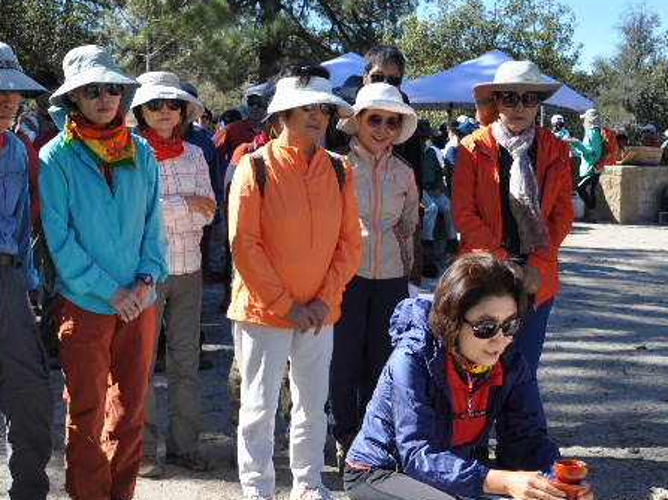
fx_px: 1212
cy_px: 320
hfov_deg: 30.8
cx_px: 356
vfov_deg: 23.3
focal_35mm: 63
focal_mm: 25
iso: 200
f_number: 8
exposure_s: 1/250
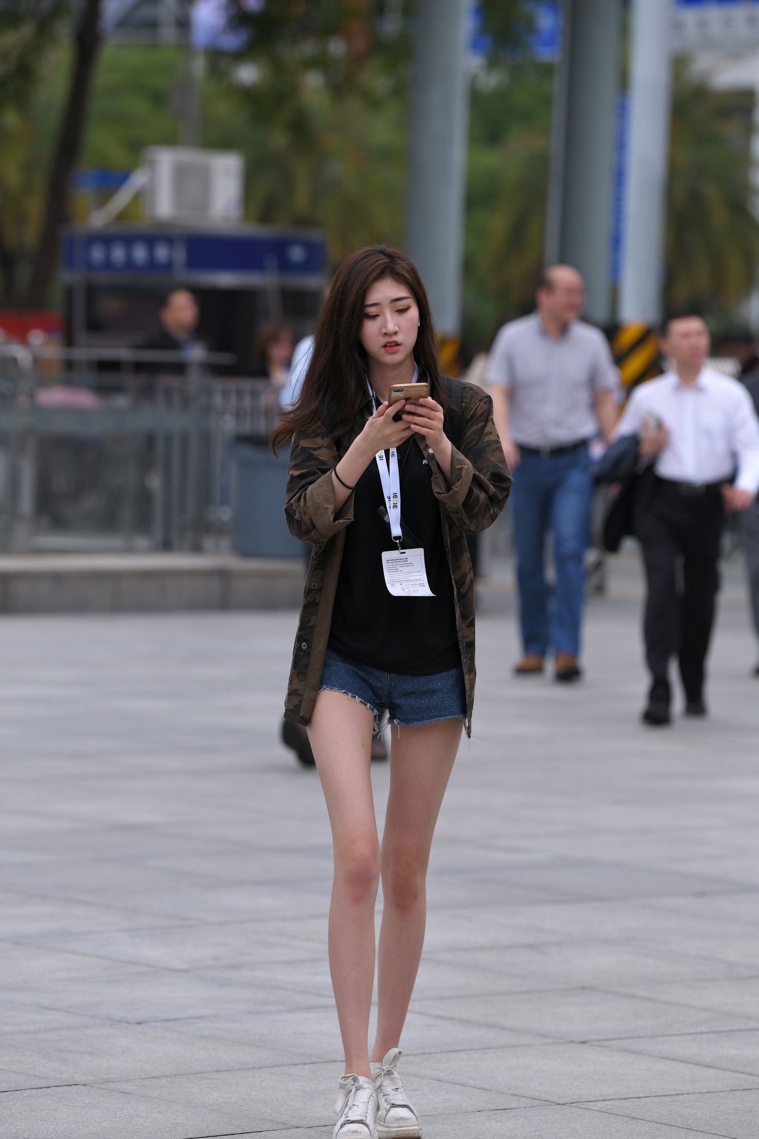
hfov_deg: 7.5
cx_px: 380
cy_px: 589
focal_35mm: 184
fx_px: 5818
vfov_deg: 11.2
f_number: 4
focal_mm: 170
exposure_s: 1/640
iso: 110
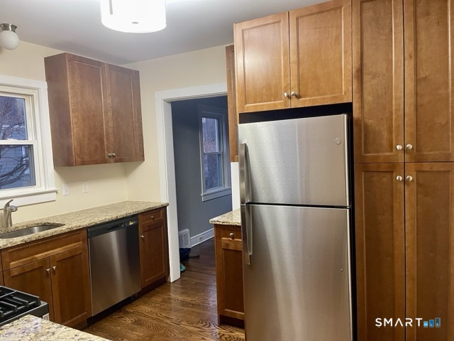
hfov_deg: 69.4
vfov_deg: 54.9
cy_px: 170
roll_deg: +2.5
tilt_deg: -4.5
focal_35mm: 25
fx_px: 328
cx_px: 227
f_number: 1.6
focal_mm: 5.1
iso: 400
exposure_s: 1/60
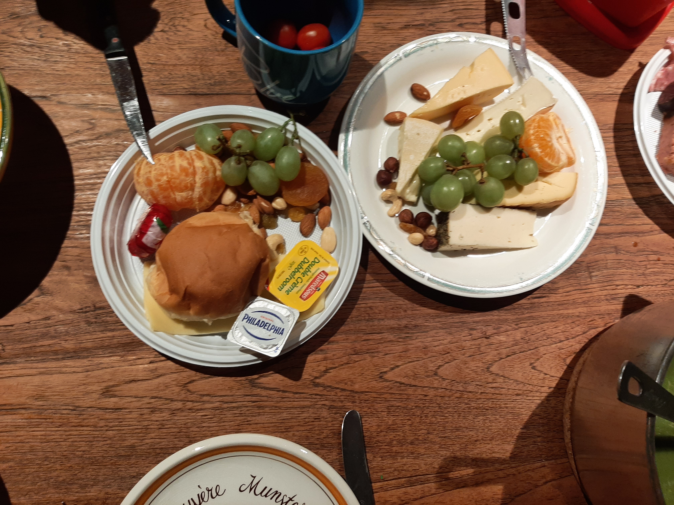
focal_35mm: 26
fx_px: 506
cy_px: 252
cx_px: 337
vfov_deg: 53.1
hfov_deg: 67.3
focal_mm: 3.93
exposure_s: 1/50
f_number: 1.7
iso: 80
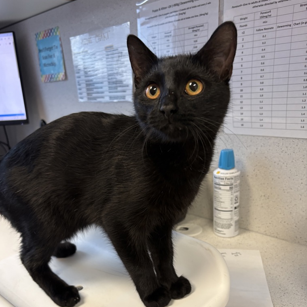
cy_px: 205
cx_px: 152
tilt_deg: -20.2
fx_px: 311
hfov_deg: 52.5
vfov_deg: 51.6
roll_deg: +3.6
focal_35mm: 31
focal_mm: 5.96
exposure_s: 1/60
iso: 125
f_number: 1.6
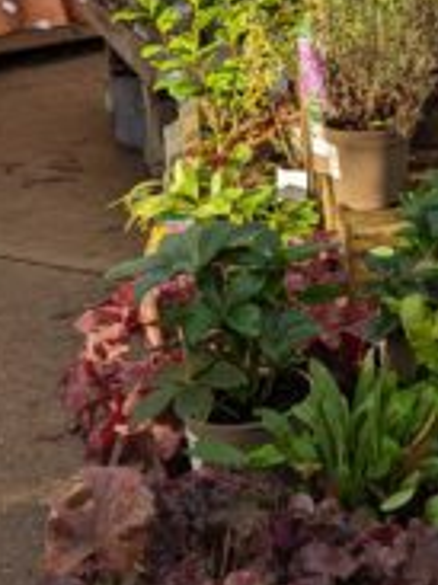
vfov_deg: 30.9
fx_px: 1030
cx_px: 539
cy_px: 112
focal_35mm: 61
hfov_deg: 22.0
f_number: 1.85
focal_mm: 6.81
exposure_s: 1/1011
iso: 43
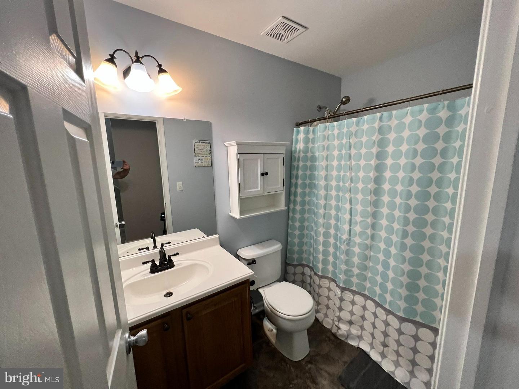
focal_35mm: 13
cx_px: 260
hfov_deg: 106.2
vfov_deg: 89.9
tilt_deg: -9.3
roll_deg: +0.1
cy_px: 194
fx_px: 195
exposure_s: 1/120
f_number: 1.8
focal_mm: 1.57
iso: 250
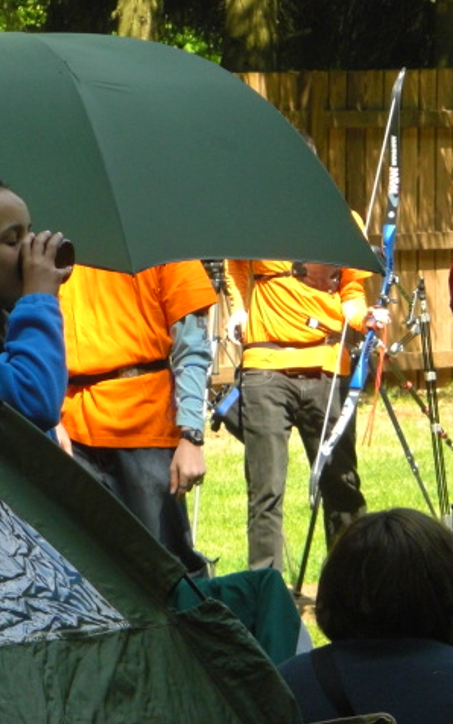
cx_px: 105
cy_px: 361
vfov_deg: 7.8
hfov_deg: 4.9
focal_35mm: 270
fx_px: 5335
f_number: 4.6
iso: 200
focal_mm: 31.5
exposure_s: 1/400
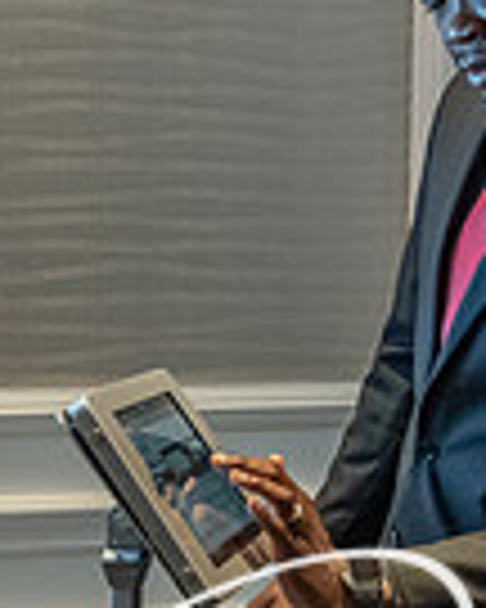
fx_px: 1960
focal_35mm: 109
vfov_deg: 17.6
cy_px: 376
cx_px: -162
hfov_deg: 13.6
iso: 1400
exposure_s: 1/60
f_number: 3.5
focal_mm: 18
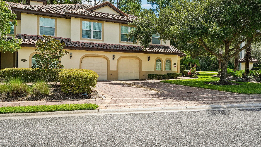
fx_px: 180
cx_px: 128
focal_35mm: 26
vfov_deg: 44.4
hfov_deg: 71.9
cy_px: 69
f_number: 13
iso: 400
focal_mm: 24
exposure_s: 1/250
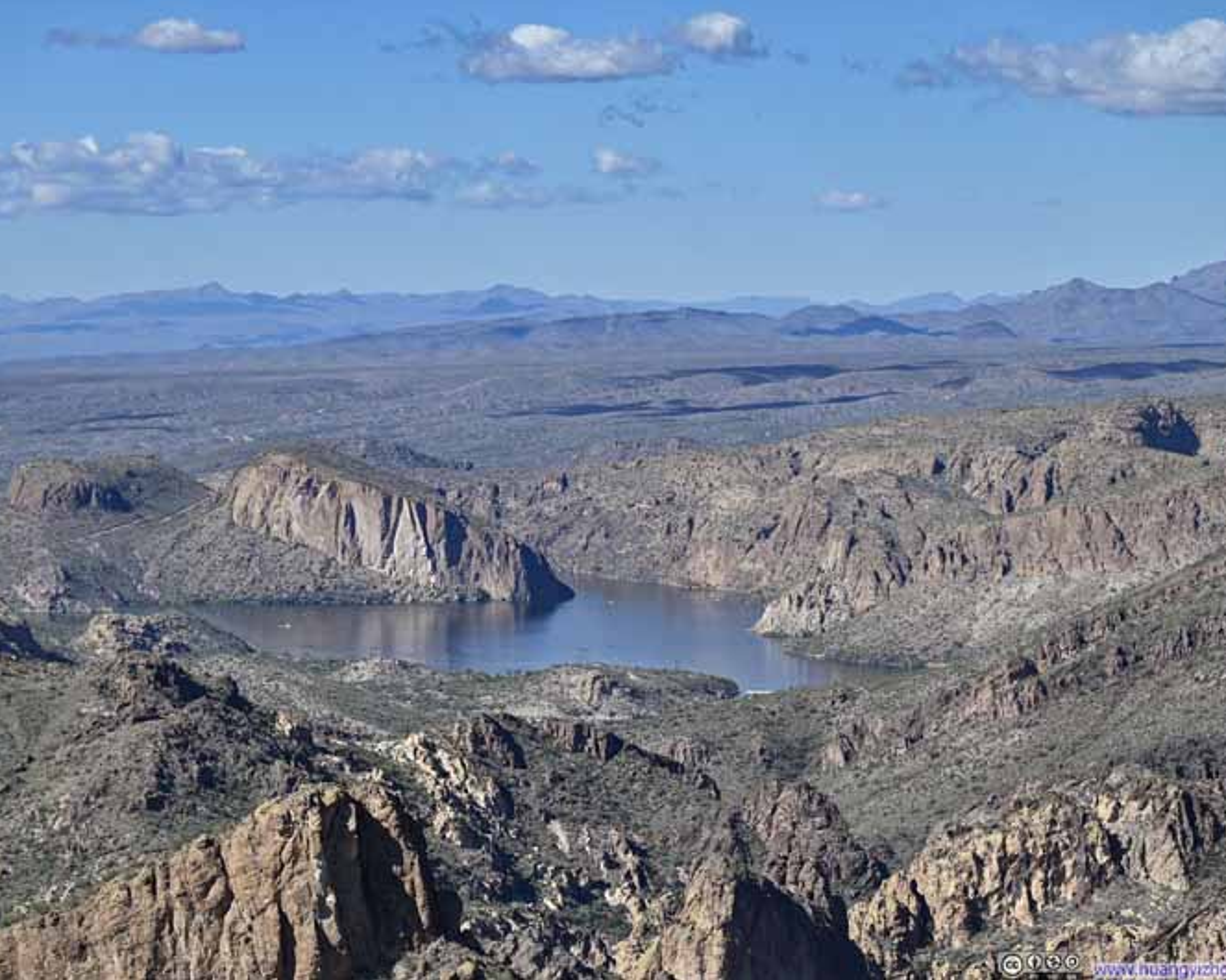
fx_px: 4933
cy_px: 488
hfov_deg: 14.2
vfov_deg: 11.3
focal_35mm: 136
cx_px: 544
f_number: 6.3
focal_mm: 120
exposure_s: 1/1250
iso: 100
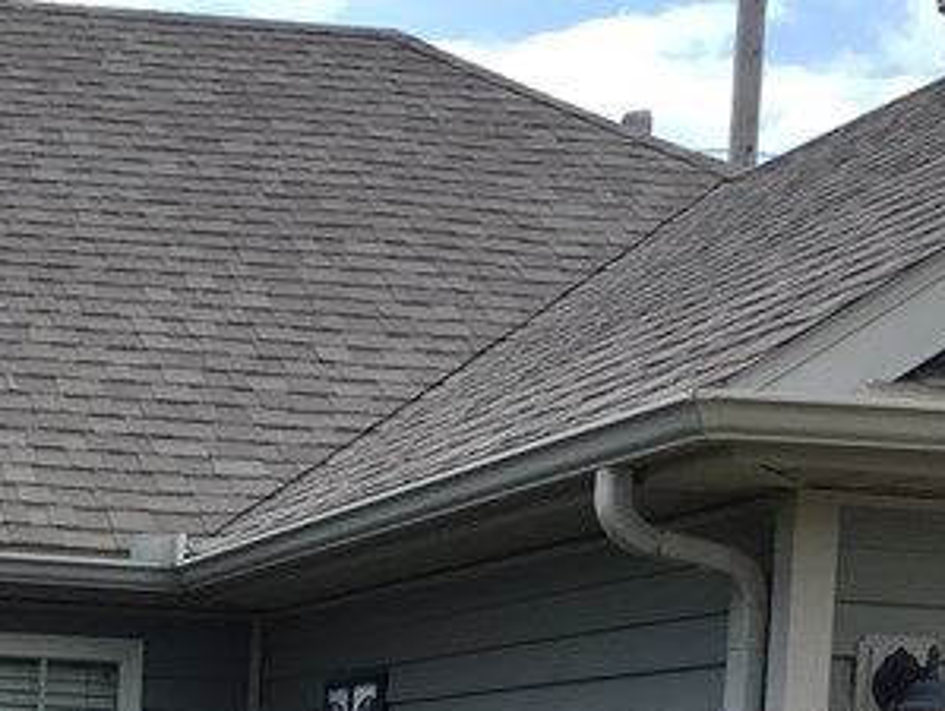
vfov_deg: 13.5
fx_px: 2897
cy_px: 910
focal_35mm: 106
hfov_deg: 17.6
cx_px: -205
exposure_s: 1/627
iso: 25
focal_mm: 3.3
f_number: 2.4
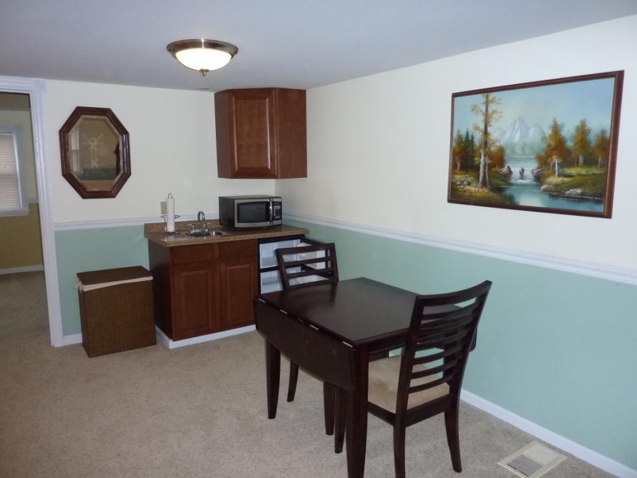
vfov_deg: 54.9
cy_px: 239
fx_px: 460
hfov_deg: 69.4
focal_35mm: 25
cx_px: 318
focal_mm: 4.1
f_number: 3.3
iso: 320
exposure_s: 1/250
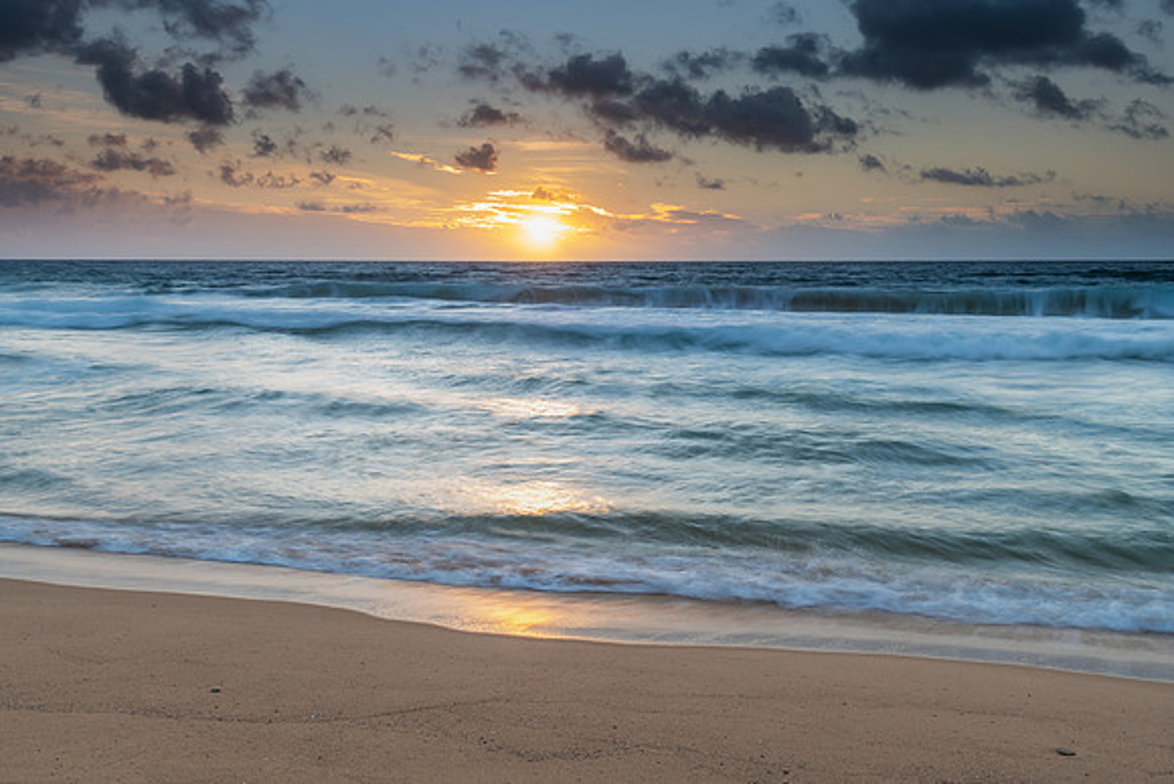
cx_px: 587
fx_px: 1249
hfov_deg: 50.4
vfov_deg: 34.8
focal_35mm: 38
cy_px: 392
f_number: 10
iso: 31
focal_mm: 38
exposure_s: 1/2
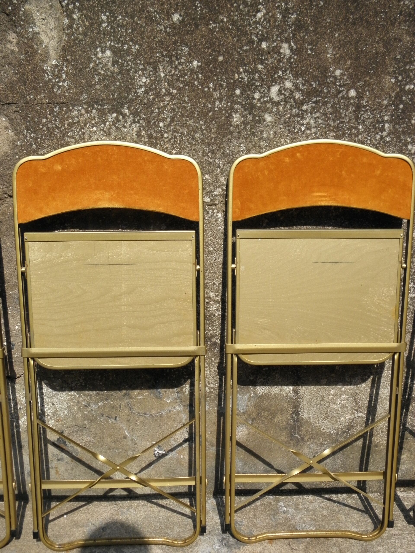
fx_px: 575
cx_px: 208
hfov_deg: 39.7
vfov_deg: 51.4
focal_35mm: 36
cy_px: 276
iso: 160
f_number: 7.4
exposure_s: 1/320
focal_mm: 6.4
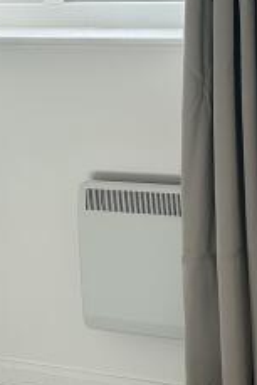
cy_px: 203
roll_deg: +1.6
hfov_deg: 11.3
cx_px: 15
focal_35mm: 121
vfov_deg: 16.9
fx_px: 1294
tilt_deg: -13.8
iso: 50
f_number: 1.5
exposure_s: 1/414
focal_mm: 5.7
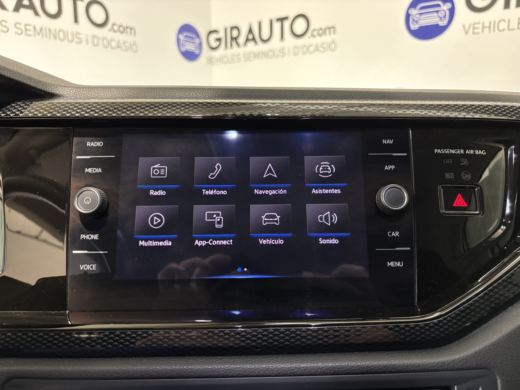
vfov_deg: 53.1
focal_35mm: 26
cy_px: 195
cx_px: 260
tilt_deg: -10.4
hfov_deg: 67.3
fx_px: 391
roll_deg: +0.0
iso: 500
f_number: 1.6
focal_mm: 5.96
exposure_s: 1/28
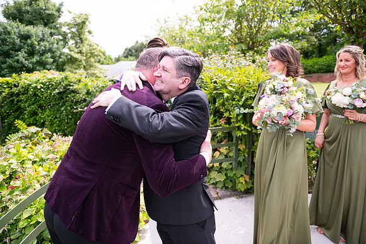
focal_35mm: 24
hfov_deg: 73.7
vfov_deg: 53.2
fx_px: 244
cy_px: 122
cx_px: 183
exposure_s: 1/1250
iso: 250
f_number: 3.5
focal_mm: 24
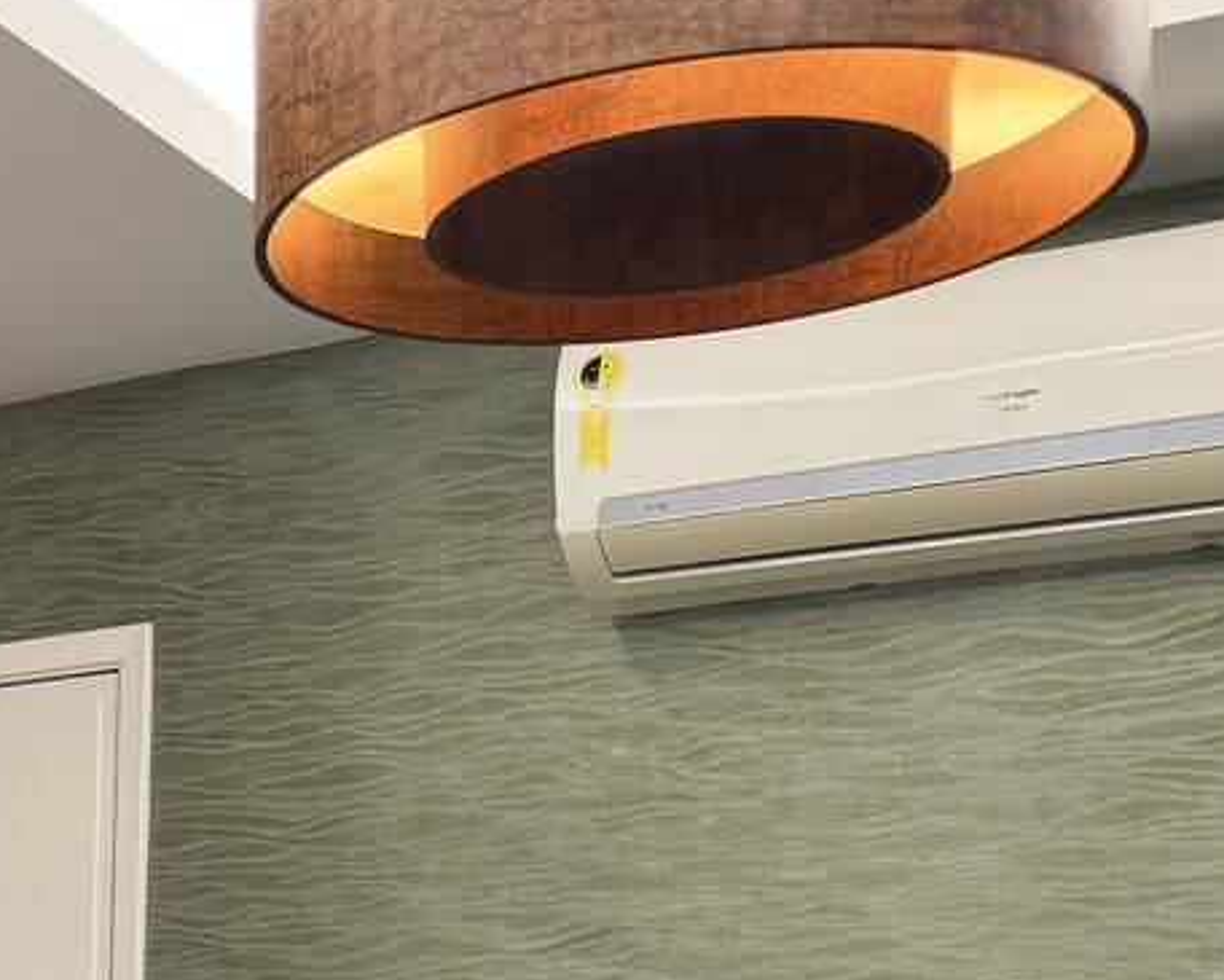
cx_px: -290
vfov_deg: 18.9
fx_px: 2681
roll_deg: +0.2
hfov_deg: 23.3
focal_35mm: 74
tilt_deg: -3.9
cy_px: 1345
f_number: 1.78
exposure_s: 1/60
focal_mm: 6.76
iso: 125
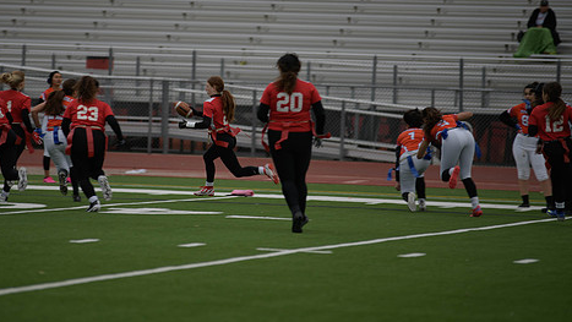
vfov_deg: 4.7
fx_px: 3945
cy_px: 112
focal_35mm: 260
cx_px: 233
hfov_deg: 8.3
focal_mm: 200
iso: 80
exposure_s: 1/200
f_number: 2.8
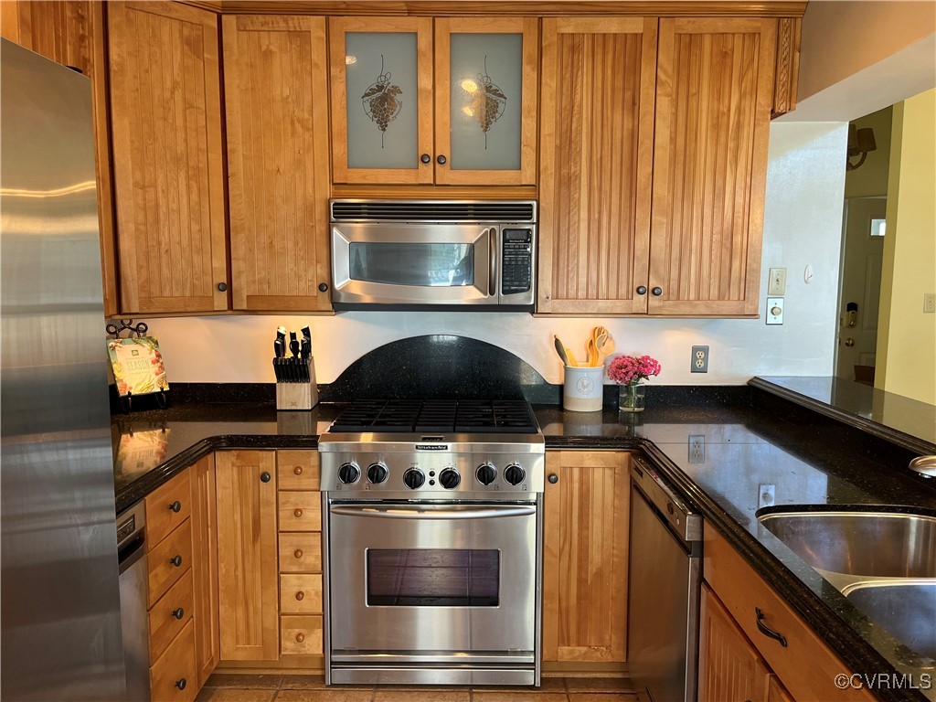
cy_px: 351
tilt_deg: -7.8
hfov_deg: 67.3
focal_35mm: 26
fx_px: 703
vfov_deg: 53.1
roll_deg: +0.2
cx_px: 468
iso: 100
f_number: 1.6
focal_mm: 5.1
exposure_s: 1/60
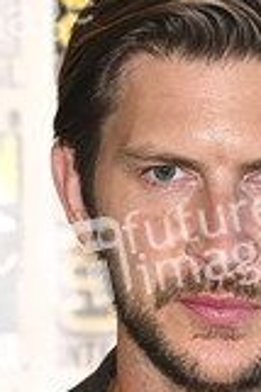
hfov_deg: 5.9
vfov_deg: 8.9
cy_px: 375
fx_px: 2517
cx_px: 234
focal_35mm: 231
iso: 2000
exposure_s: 1/250
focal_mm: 93
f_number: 6.3
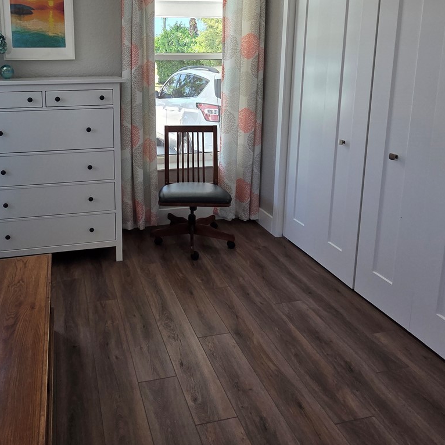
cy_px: 124
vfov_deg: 62.1
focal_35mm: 24
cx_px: 132
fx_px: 349
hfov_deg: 62.6
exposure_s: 1/120
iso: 64
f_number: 2.2
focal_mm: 2.2
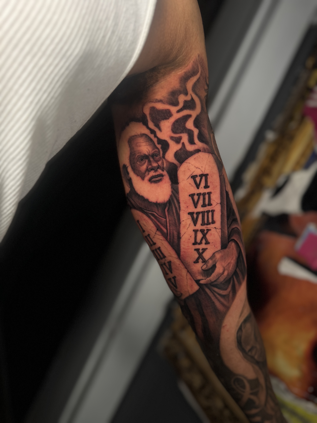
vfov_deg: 71.6
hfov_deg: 56.8
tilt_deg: -6.0
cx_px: 158
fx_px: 293
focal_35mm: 24
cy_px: 212
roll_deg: -25.0
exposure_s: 1/121
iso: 200
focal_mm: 6.76
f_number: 1.78
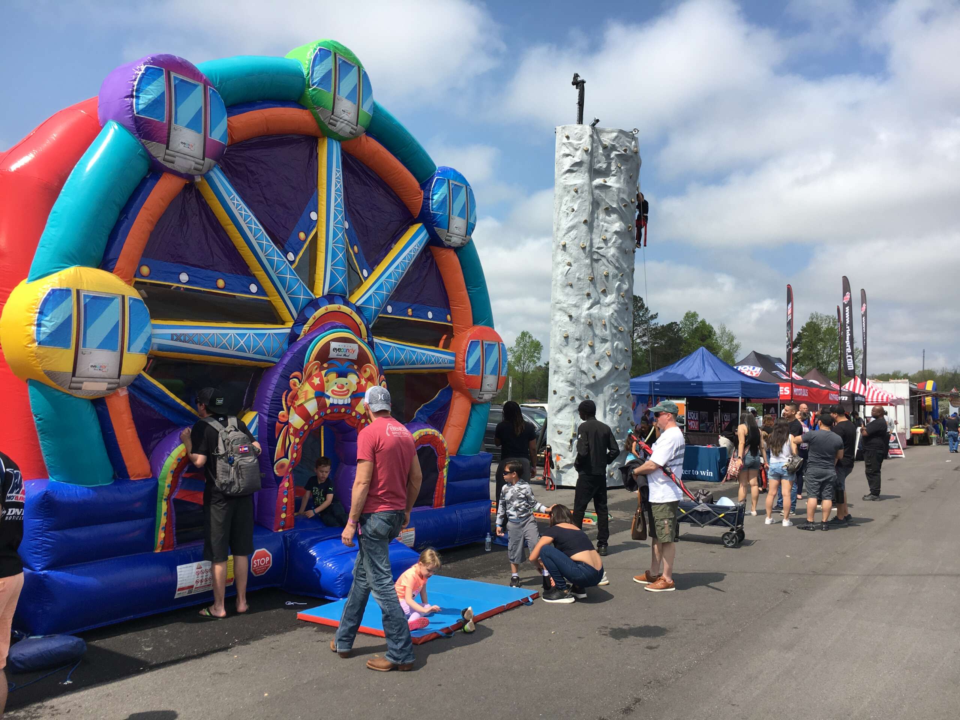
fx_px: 804
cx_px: 480
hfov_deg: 61.7
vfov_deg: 48.2
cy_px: 360
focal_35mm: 29
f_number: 2.2
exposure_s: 1/1832
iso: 25
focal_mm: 4.15
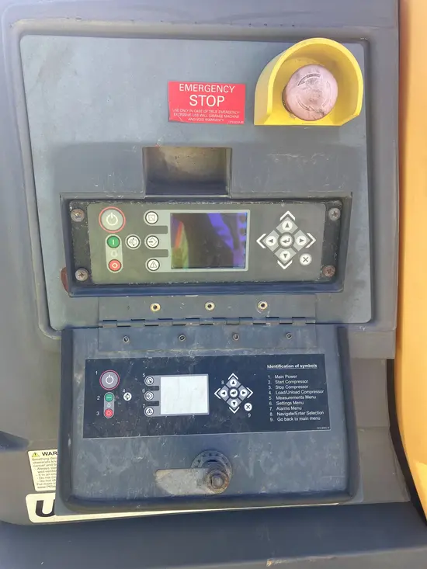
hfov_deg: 49.8
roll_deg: -0.1
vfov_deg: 63.4
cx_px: 214
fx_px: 460
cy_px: 284
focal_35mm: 28
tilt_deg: -21.5
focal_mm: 3.99
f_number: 1.8
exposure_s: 1/471
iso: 32
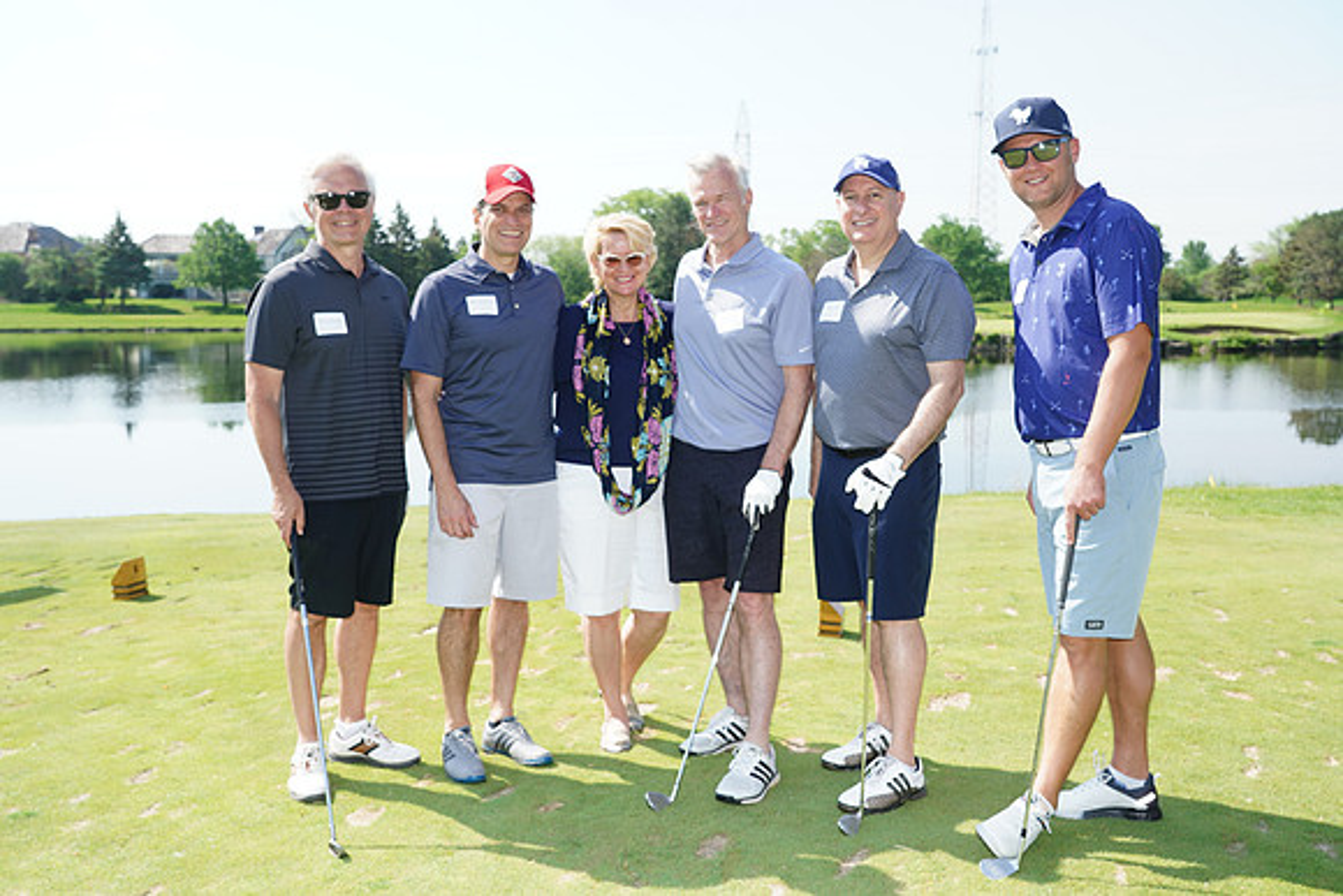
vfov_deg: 37.9
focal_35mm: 35
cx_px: 672
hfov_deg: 54.4
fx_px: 1306
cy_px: 448
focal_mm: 35
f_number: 6.3
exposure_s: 1/250
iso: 125
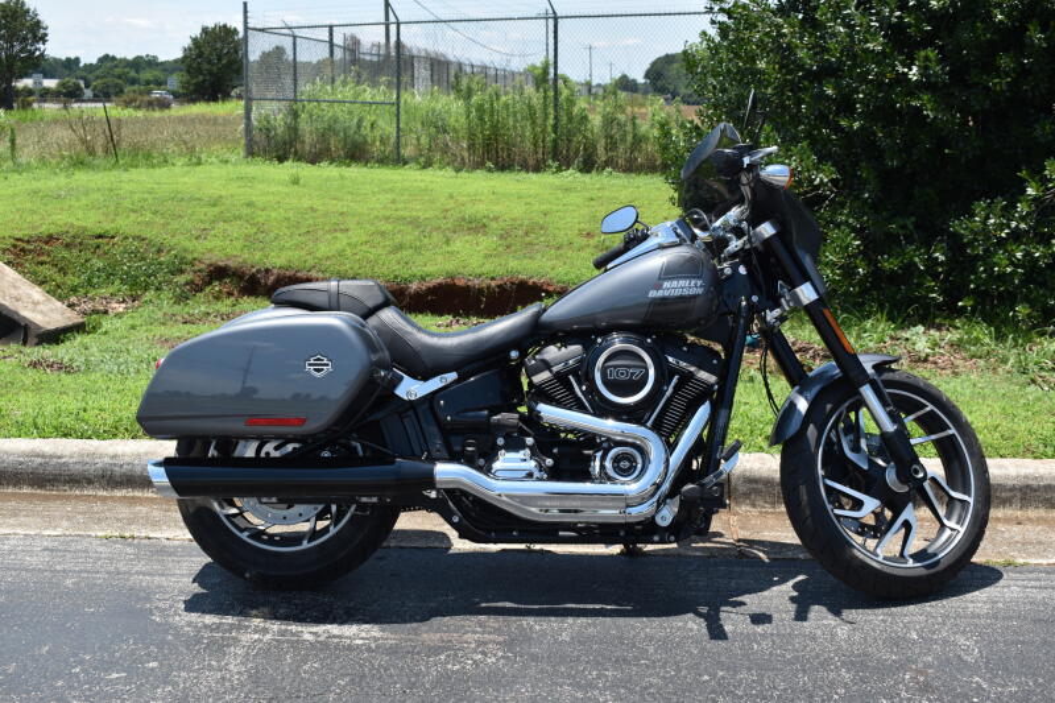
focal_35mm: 44
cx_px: 528
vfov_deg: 30.8
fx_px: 1274
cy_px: 352
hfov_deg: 45.0
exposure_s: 1/250
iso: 100
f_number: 8
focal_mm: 29
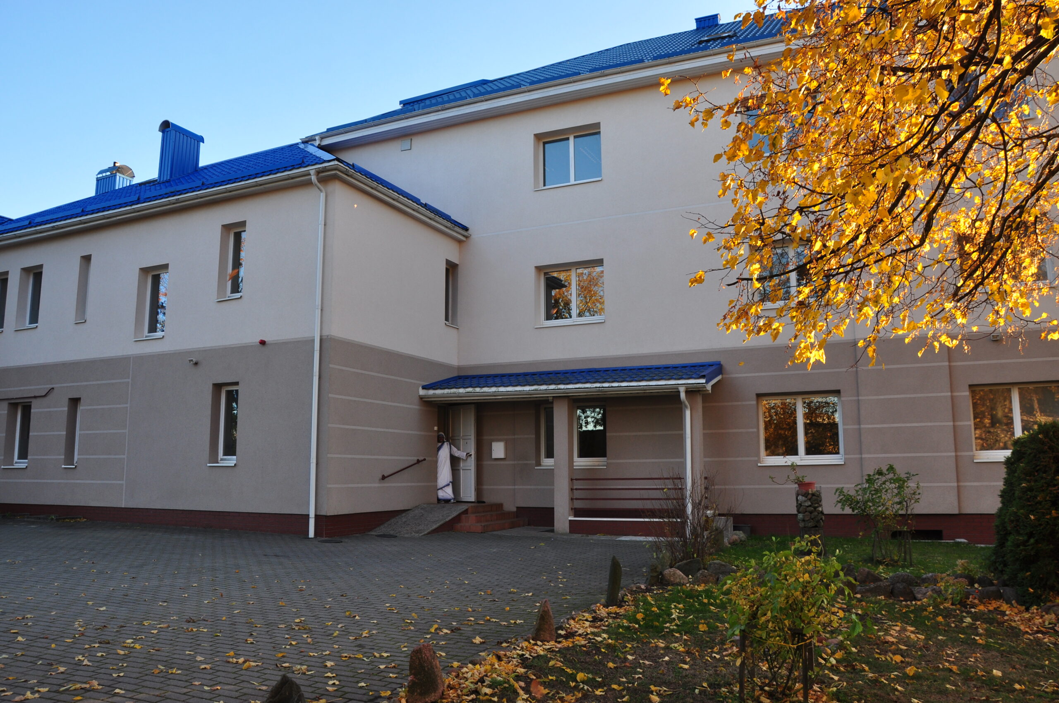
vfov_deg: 47.8
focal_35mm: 27
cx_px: 530
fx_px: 793
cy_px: 352
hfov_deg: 67.4
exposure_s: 1/80
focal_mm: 18
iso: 200
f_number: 8
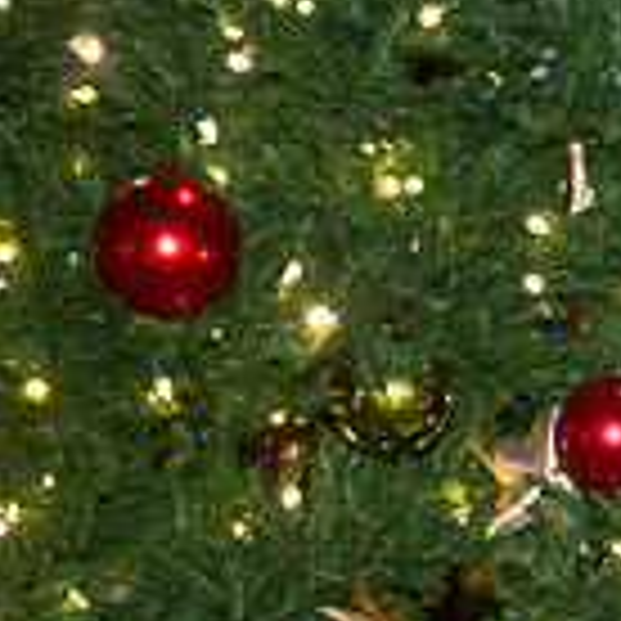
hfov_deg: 9.5
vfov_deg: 9.7
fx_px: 3613
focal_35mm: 178
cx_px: 1008
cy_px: 688
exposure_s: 1/60
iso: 3200
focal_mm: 50
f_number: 2.8
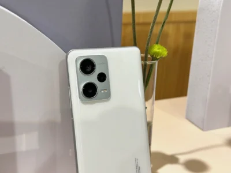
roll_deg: -2.0
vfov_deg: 30.3
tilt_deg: -20.3
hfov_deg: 39.7
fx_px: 320
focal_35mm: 48
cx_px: 116
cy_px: 86
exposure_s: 1/458
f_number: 1.78
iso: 80
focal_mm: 6.86
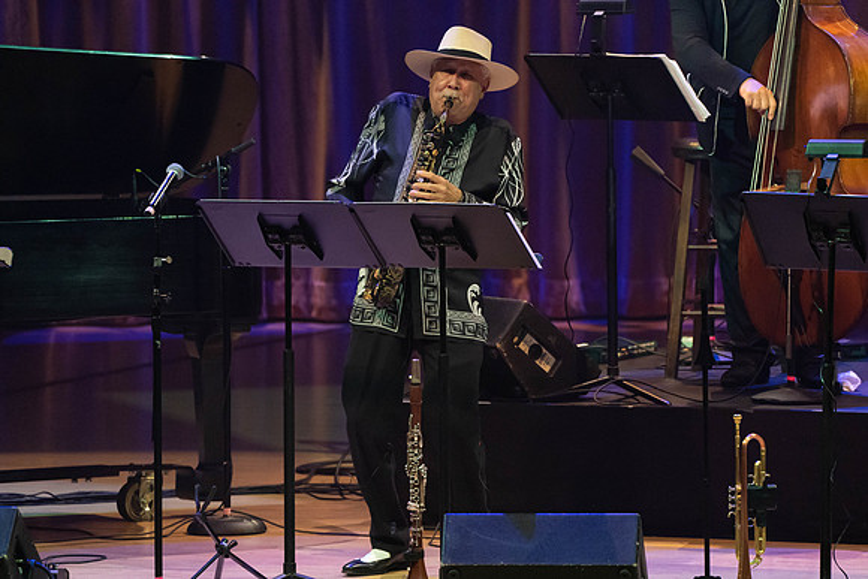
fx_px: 10518
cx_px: 455
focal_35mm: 436
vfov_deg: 3.2
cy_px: 312
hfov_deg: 4.7
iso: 3200
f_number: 5.6
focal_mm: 367
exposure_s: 1/250
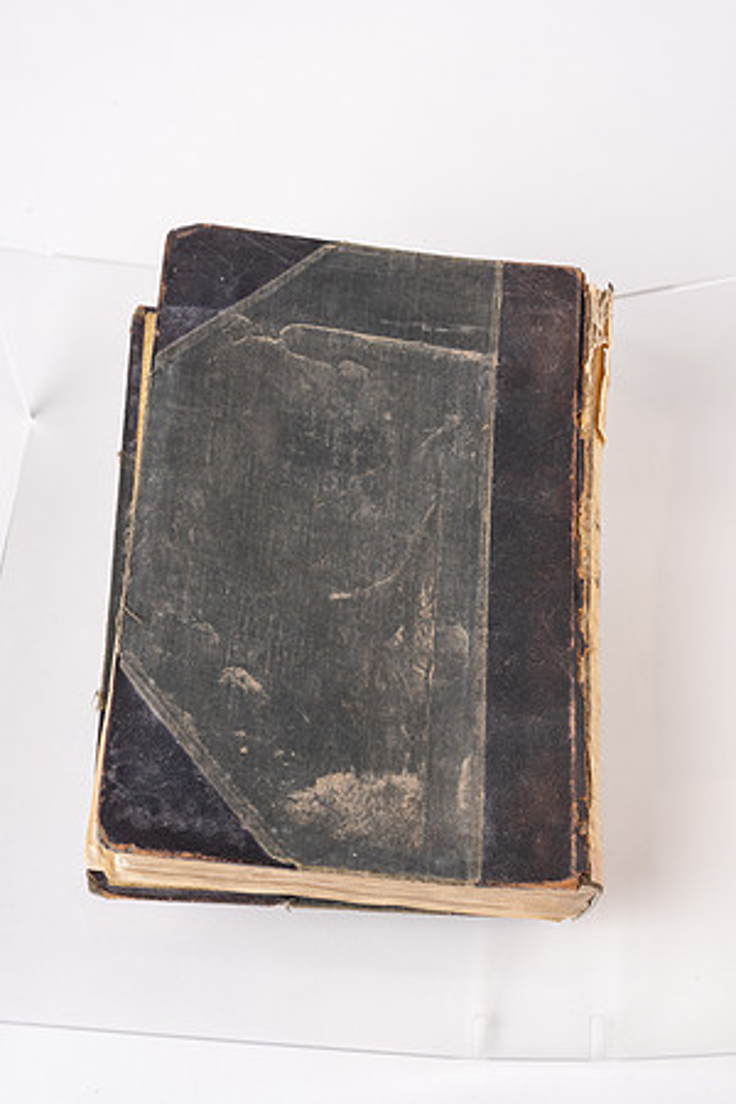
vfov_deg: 33.4
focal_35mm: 60
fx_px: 1840
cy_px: 552
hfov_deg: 22.6
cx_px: 368
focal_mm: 60
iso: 100
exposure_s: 1/125
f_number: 13
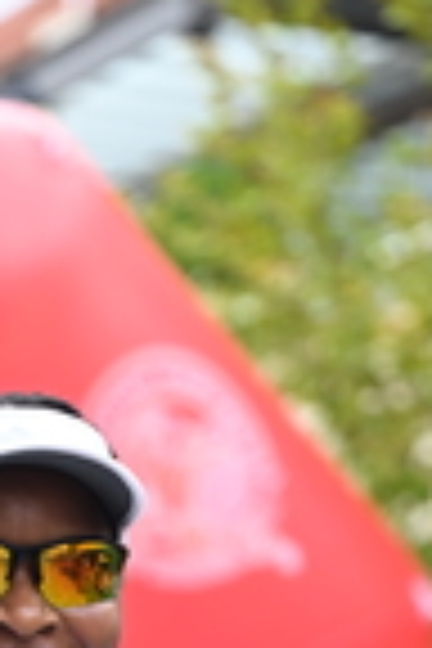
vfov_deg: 7.6
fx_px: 4806
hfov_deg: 5.1
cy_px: 932
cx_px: -133
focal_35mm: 267
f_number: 2.8
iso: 640
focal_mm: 70
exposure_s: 1/1600
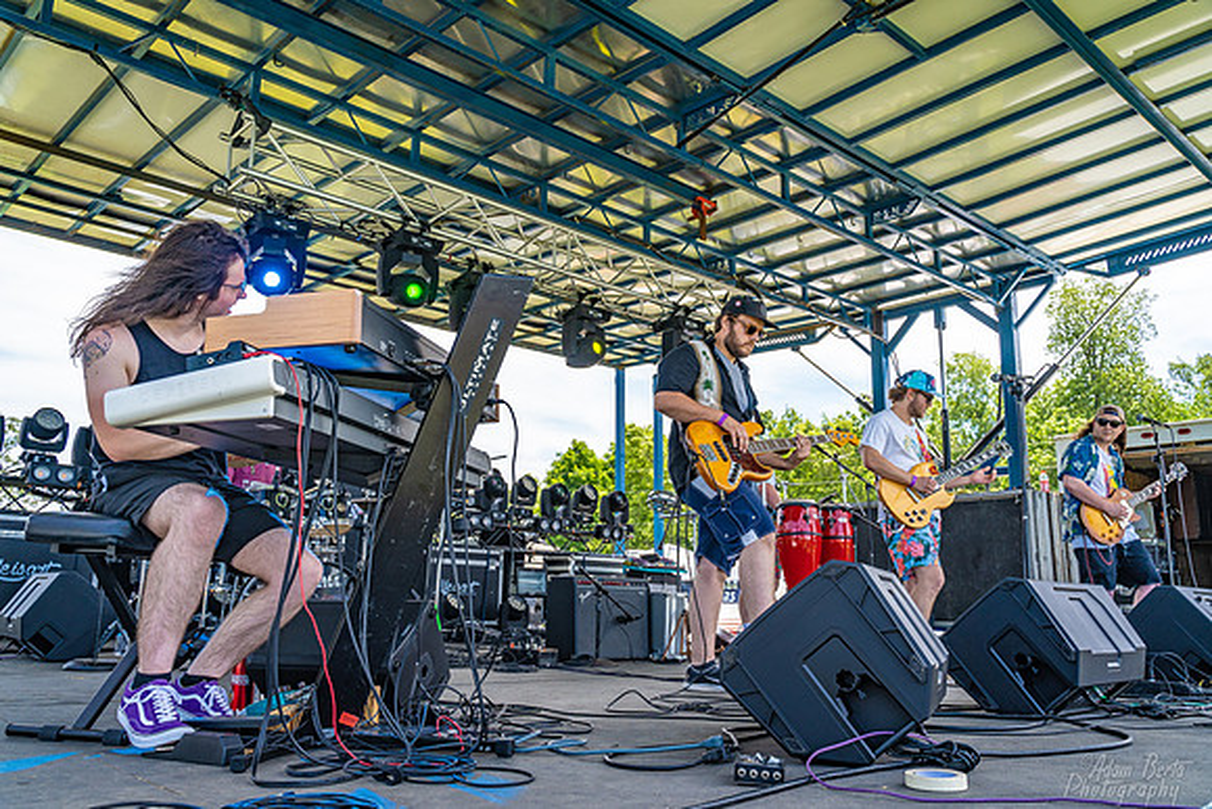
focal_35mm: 28
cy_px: 404
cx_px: 606
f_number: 5.6
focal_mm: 28
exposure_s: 1/500
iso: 250
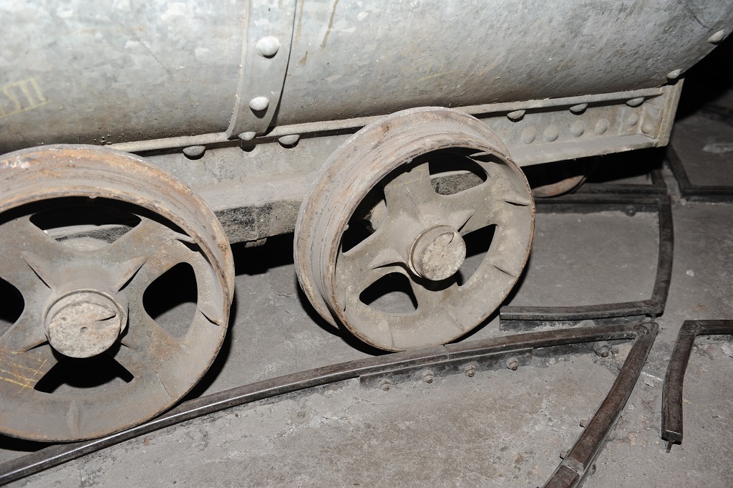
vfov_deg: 41.1
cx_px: 366
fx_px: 651
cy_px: 244
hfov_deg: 58.8
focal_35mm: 32
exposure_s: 1/60
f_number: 5
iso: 200
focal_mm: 32
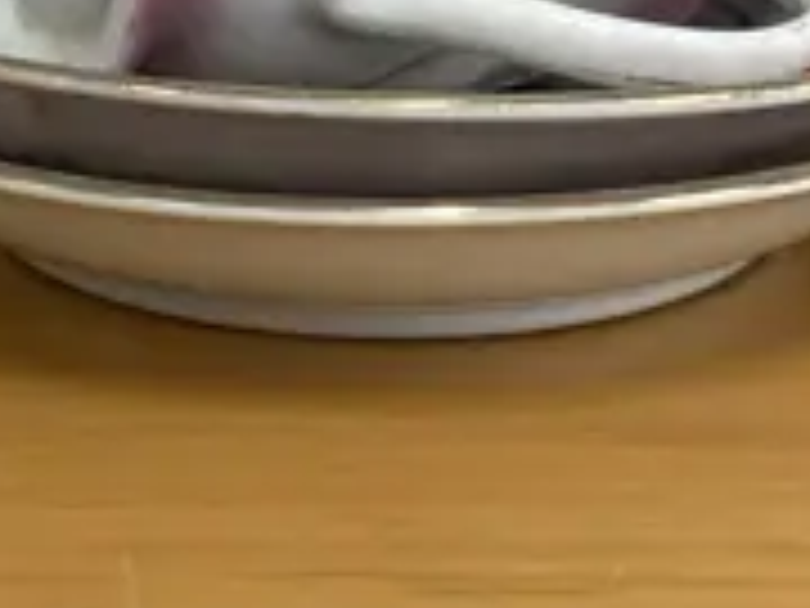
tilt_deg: -11.6
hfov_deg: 13.3
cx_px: 405
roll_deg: -1.9
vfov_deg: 9.8
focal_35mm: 148
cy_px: -243
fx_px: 3463
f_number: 1.8
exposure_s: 1/50
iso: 64
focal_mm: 4.25
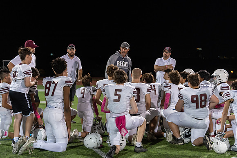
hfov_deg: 28.8
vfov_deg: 19.5
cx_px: 118
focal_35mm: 70
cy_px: 79
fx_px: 461
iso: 2000
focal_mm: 70
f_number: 2.8
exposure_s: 1/320
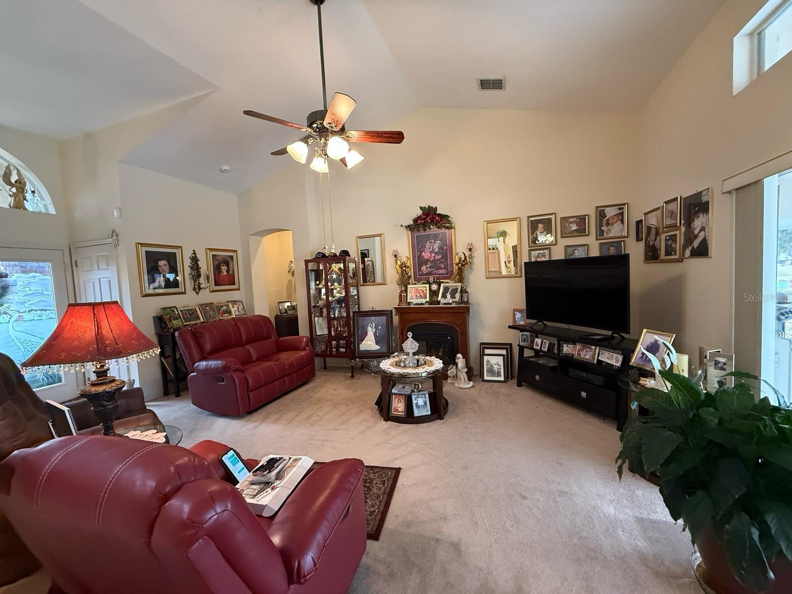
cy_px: 297
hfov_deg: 102.1
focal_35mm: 14
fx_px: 320
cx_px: 396
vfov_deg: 85.7
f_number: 2.2
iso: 640
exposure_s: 1/60
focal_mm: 2.22
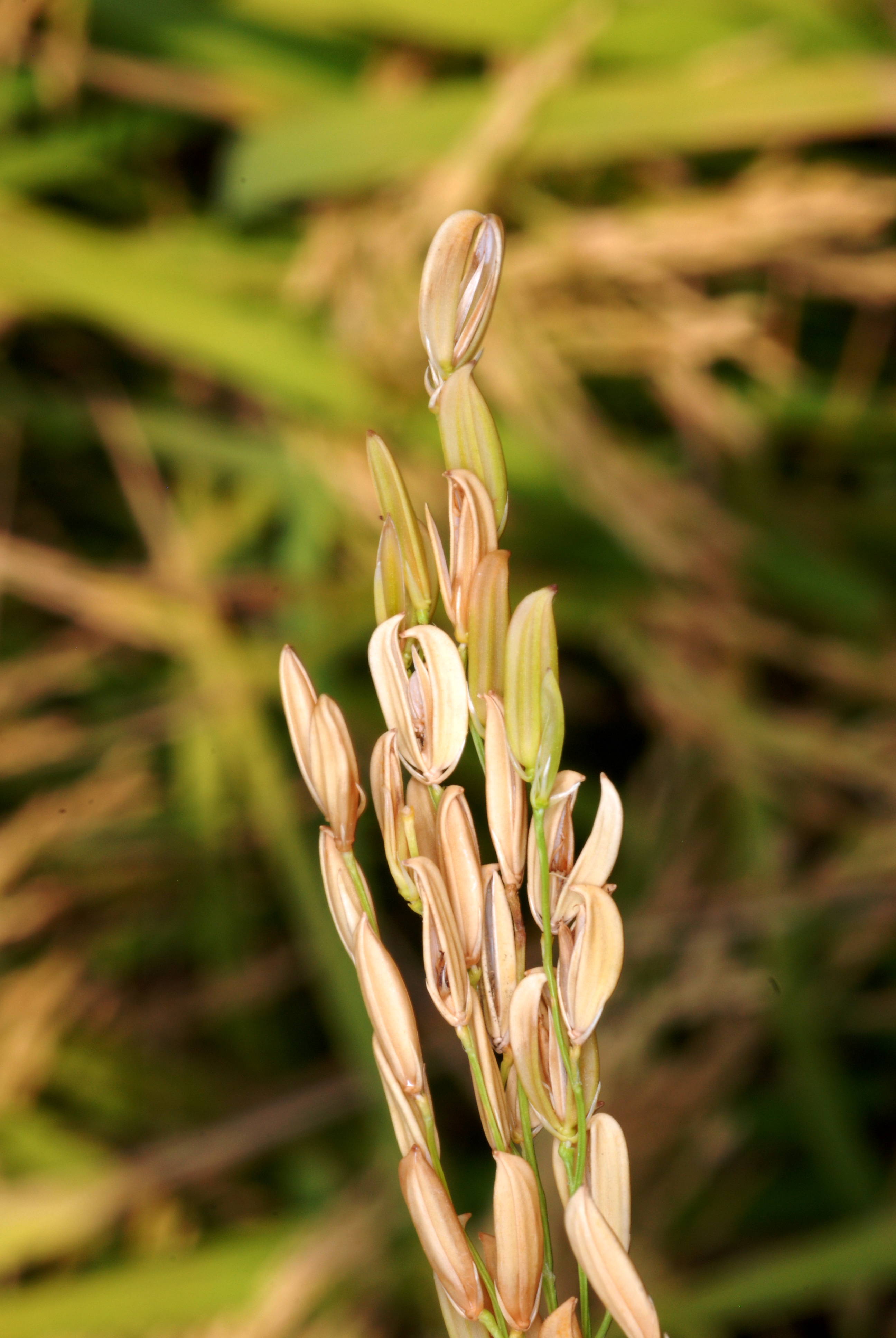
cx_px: 448
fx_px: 3350
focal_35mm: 90
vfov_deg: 22.6
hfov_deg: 15.2
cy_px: 669
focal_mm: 60
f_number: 32
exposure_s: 1/80
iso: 400
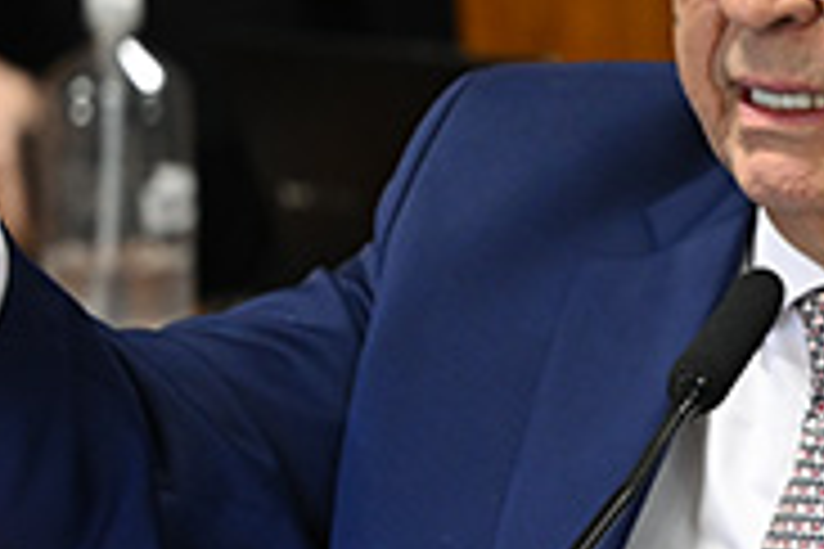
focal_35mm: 468
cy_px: 302
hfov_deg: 4.4
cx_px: 1459
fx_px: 10711
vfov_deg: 2.9
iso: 1600
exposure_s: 1/100
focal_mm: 100
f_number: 2.8
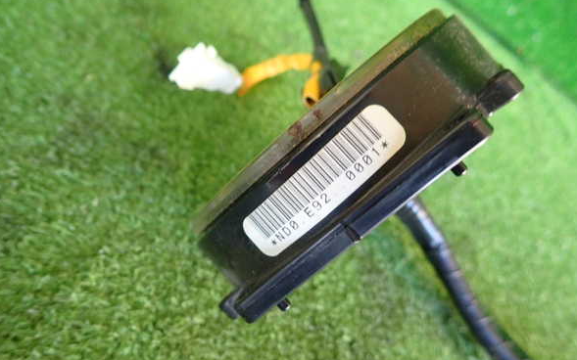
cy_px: 176
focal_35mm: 27
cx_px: 289
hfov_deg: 68.4
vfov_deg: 46.0
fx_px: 425
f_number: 2
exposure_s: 1/40
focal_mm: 4.5
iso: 200
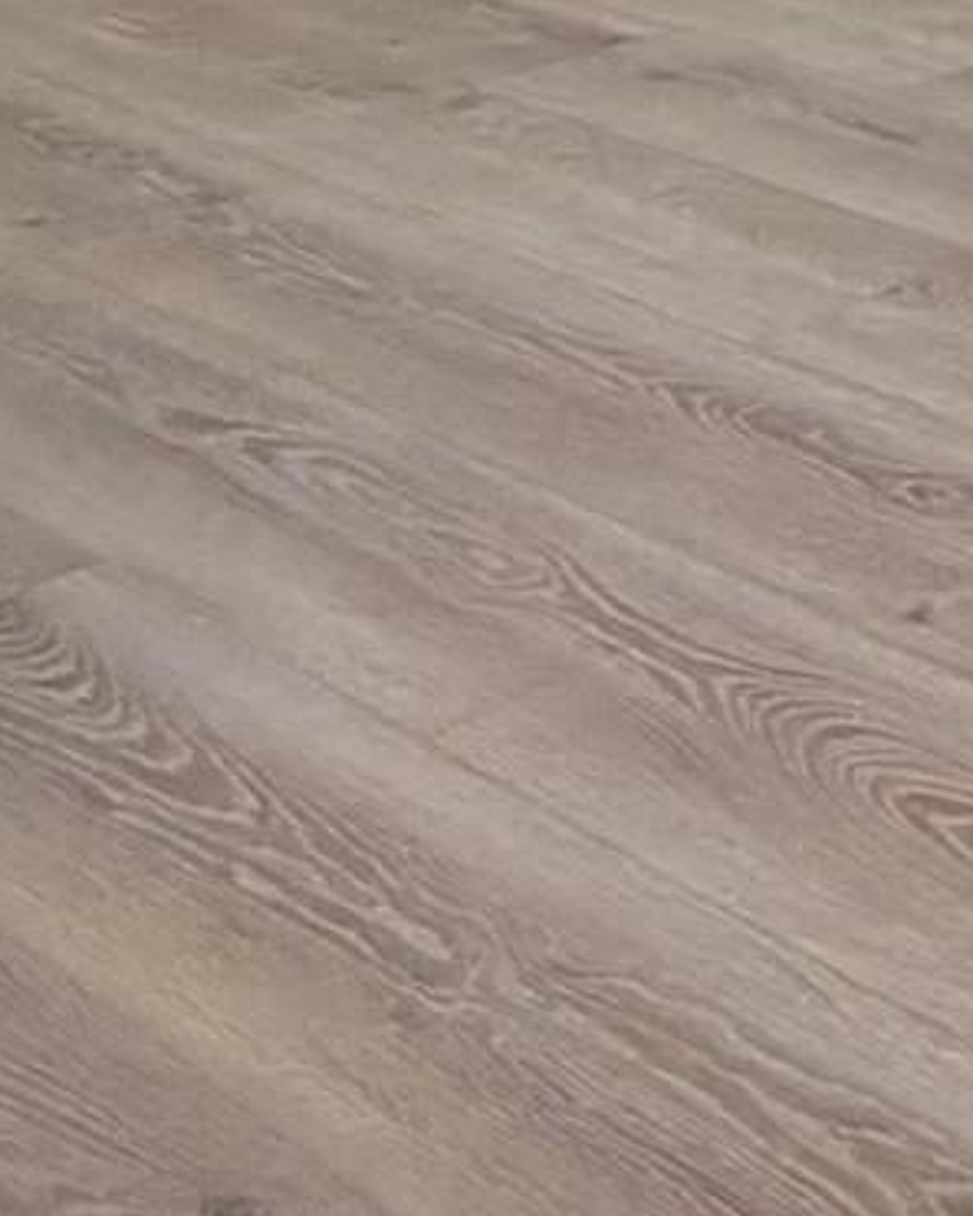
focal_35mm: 85
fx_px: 3060
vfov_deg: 20.7
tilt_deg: -10.5
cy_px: -329
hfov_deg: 15.1
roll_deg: +0.5
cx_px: 1880
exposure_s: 1/120
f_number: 2.2
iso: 125
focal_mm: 2.22
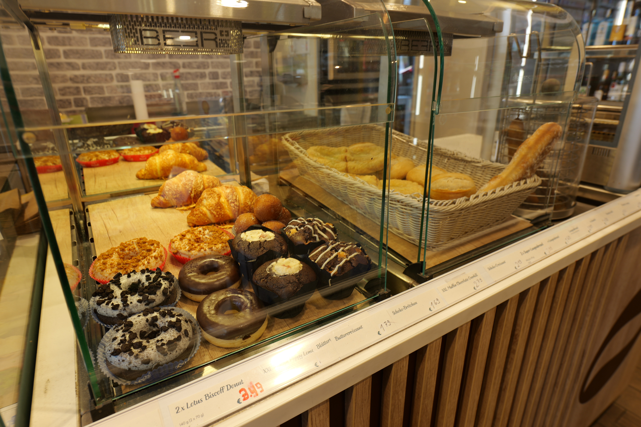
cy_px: 214
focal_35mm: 20
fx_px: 356
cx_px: 320
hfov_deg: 84.0
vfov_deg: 61.9
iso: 100
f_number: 5.6
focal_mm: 20
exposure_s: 1/6
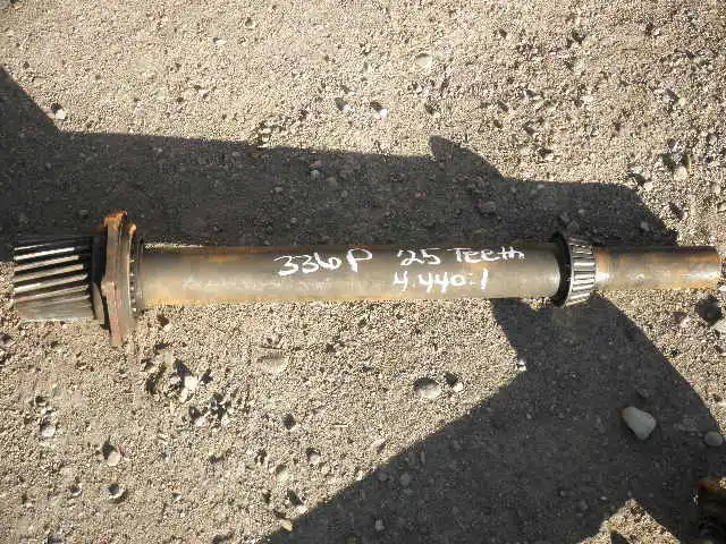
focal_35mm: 44
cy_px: 272
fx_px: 923
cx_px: 363
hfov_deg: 42.9
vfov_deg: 32.9
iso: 64
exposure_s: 1/320
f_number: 3.4
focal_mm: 7.9
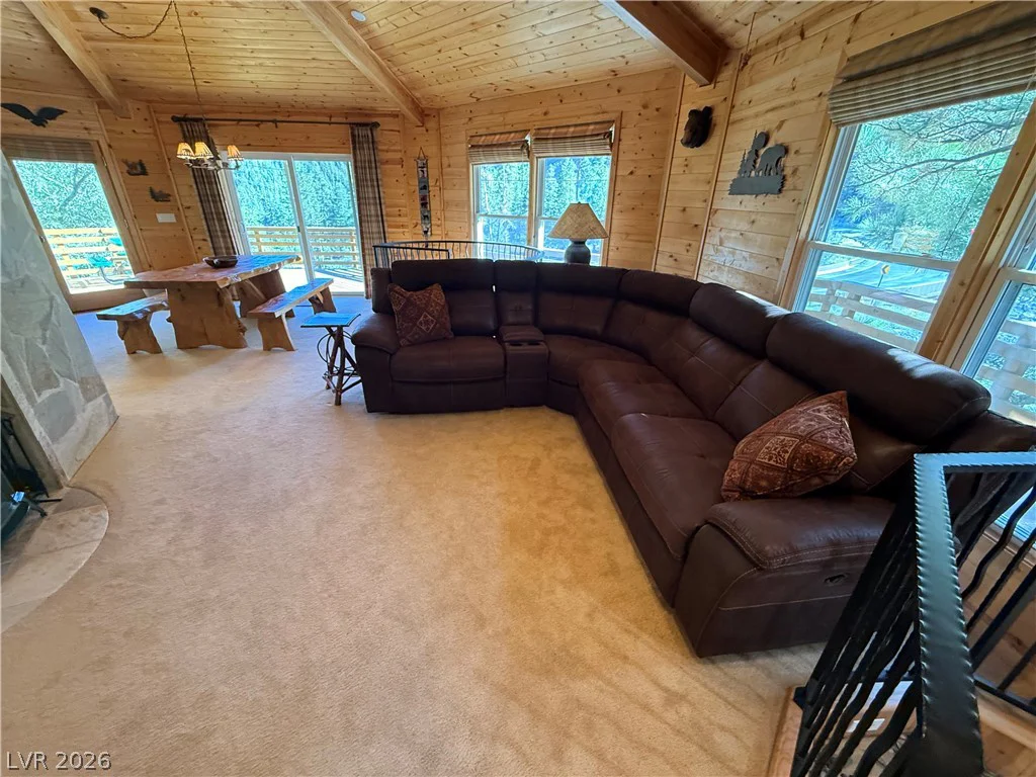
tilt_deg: -23.9
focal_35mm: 14
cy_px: 388
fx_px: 419
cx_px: 518
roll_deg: -1.4
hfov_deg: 102.1
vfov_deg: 85.7
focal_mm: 2.22
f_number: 2.2
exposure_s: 1/60
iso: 500
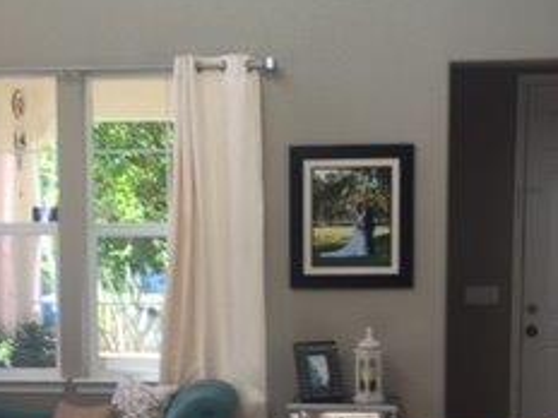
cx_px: 255
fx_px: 1290
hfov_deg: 24.4
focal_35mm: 80
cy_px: 372
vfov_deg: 18.2
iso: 32
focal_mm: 4.15
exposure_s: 1/60
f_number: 2.2
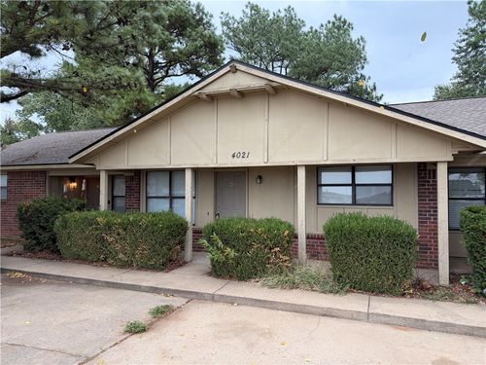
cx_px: 243
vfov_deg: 56.8
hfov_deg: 71.6
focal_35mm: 24
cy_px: 182
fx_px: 337
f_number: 1.78
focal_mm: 6.76
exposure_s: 1/521
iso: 100
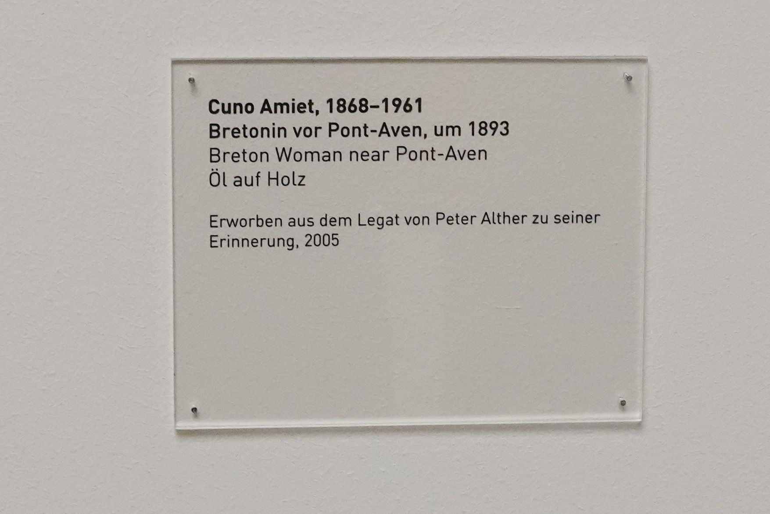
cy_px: 257
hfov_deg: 73.7
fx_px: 513
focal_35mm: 24
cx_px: 385
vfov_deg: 53.2
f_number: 6.3
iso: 3200
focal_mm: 24
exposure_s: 1/80
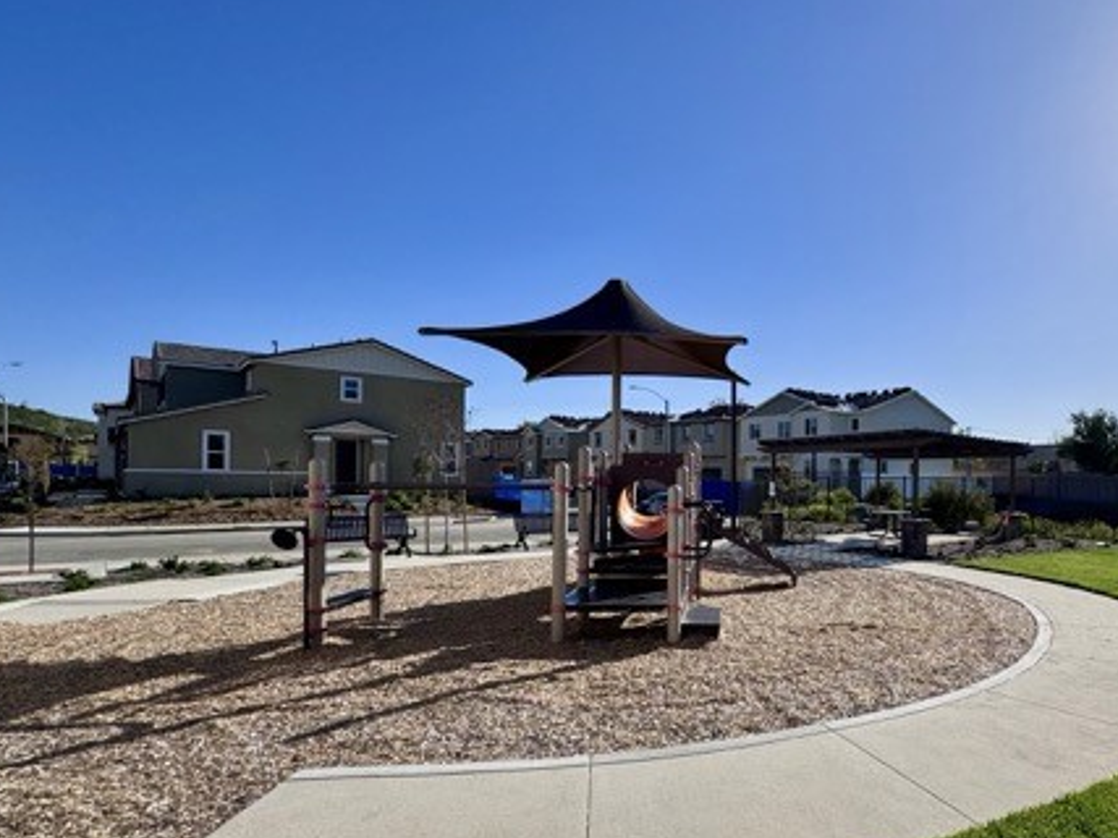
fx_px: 678
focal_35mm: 21
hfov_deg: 74.7
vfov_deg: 63.0
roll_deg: -1.1
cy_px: 487
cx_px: 804
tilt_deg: +0.9
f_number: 2.2
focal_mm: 2.22
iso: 50
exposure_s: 1/3390
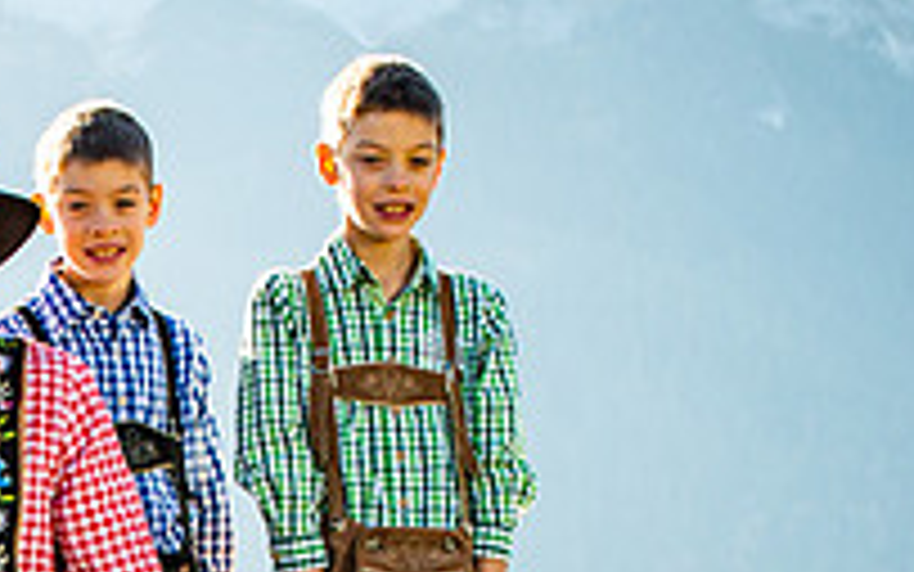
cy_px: 749
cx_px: -30
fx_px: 6678
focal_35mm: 268
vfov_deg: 4.9
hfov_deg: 7.8
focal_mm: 86
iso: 100
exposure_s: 1/320
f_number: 6.3
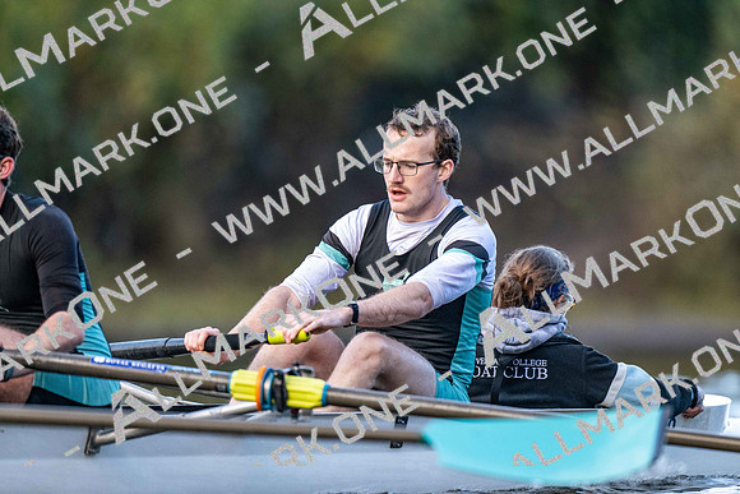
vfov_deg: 2.3
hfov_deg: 3.4
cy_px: 247
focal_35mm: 600
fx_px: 12336
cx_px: 370
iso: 3600
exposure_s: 1/2500
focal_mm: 600
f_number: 4
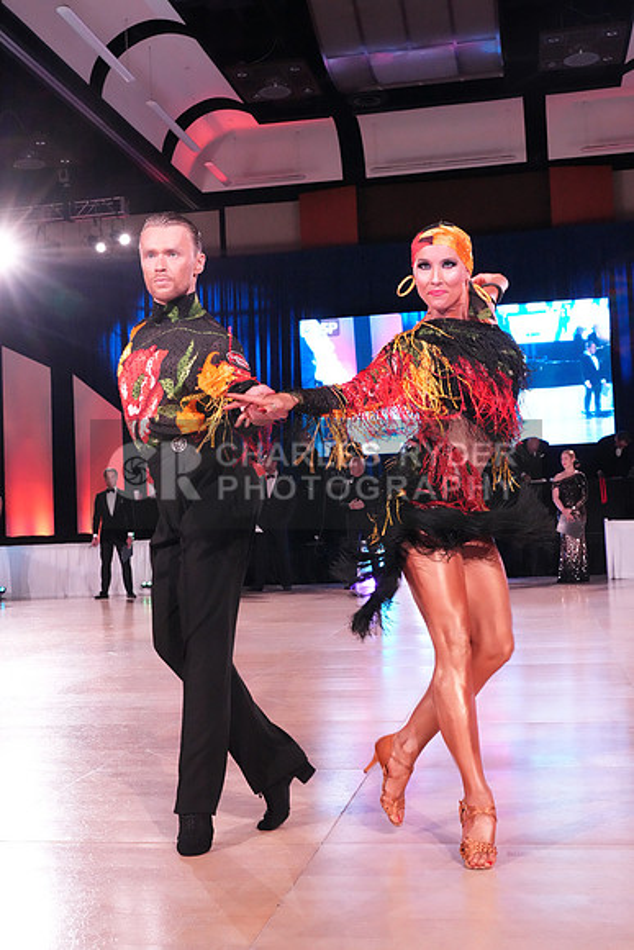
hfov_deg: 30.5
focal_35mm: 44
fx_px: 1162
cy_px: 475
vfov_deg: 44.5
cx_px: 317
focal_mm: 44
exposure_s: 1/200
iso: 10000
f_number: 9
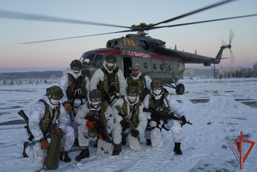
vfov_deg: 36.9
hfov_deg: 53.1
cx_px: 128
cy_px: 86
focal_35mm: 36
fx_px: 257
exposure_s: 1/160
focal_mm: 24
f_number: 4
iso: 200
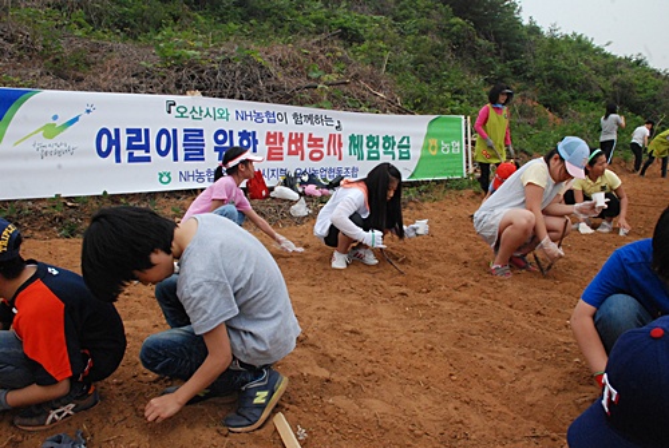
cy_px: 224
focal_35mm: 30
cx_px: 334
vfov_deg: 43.7
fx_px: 558
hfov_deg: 61.9
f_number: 14
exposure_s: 1/800
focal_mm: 20
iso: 1600
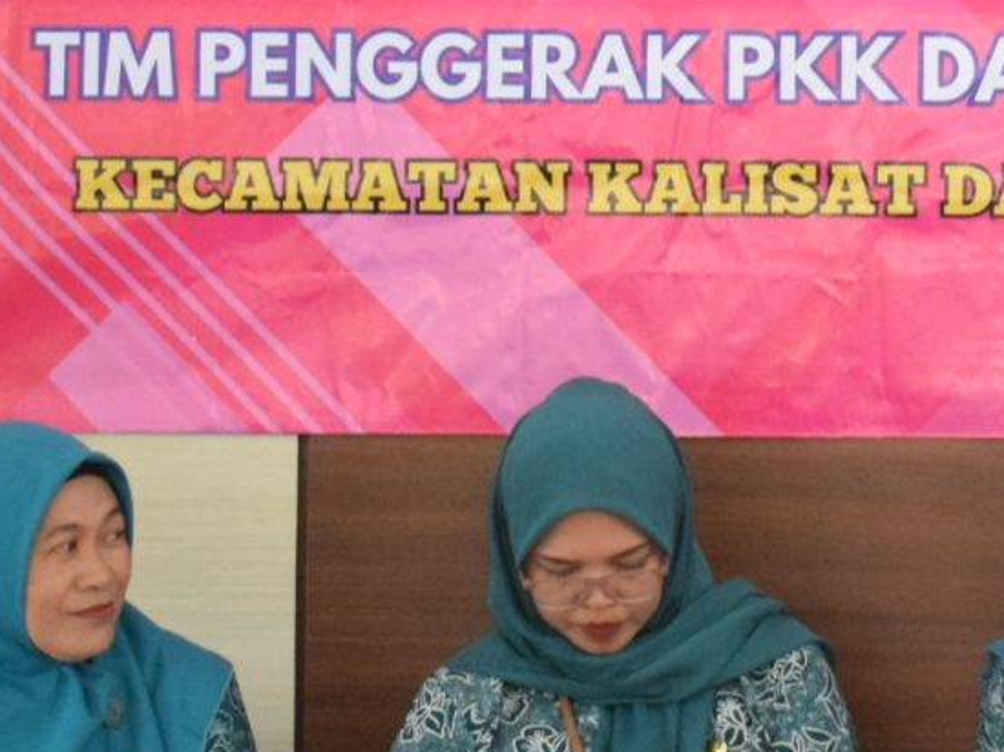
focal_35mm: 136
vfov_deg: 10.9
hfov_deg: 14.1
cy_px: 157
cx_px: 1185
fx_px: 3943
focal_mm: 32
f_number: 4.5
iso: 6400
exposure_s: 1/1250
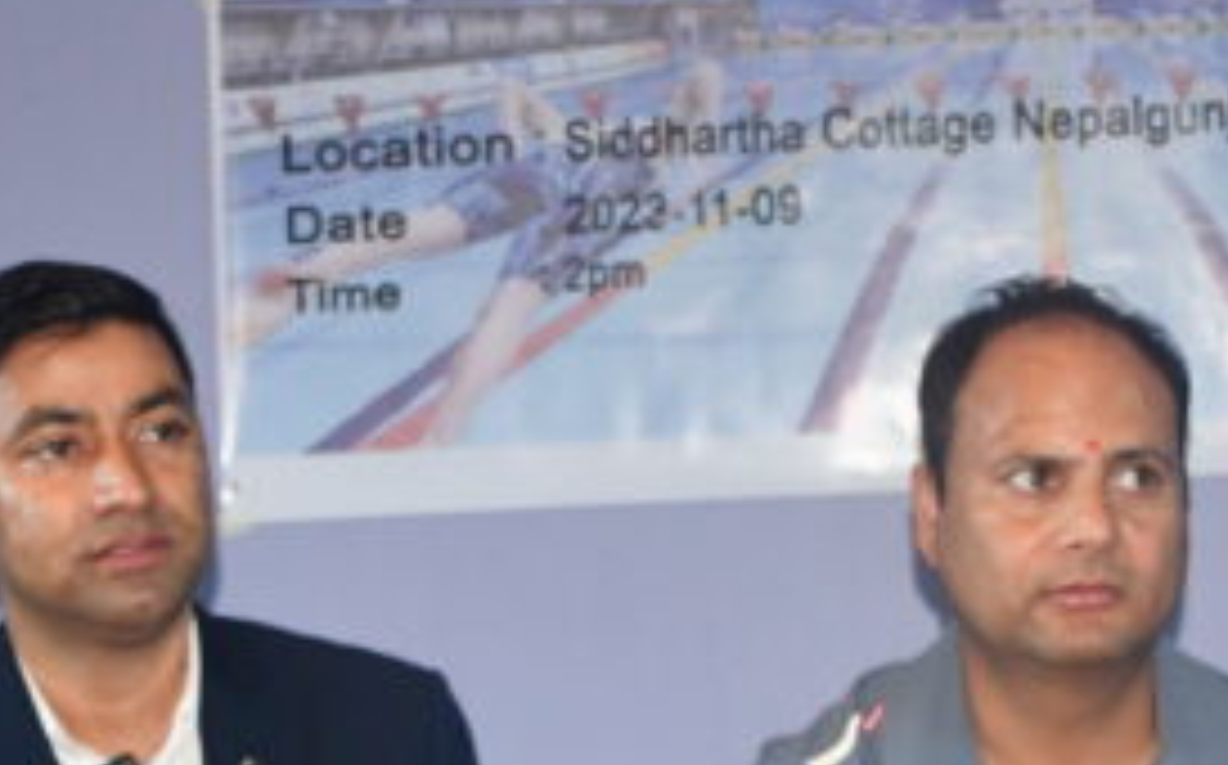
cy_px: 657
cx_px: 814
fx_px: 3744
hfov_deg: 18.6
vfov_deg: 11.6
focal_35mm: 112
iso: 1800
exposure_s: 1/60
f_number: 3.8
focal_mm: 26
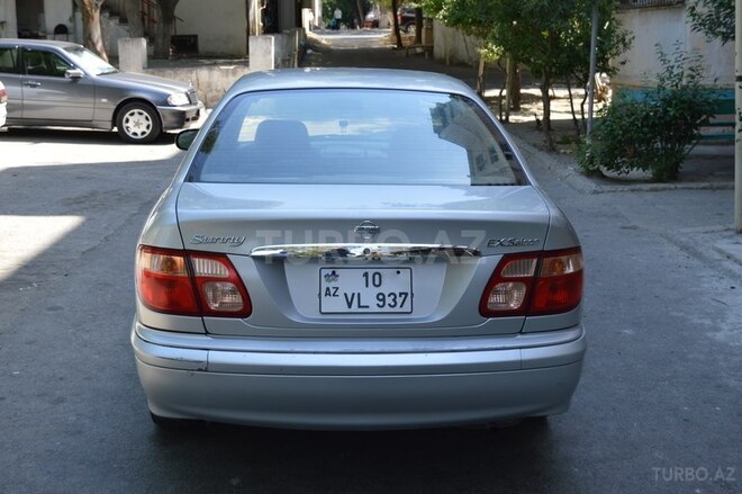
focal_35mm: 46
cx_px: 371
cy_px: 247
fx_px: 958
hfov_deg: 42.4
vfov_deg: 28.9
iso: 100
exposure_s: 1/125
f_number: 5.6
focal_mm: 31
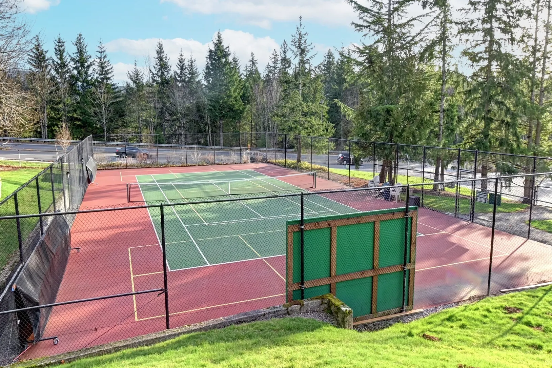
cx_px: 265
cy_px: 186
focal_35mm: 25
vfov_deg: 51.3
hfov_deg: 71.5
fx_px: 383
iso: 2000
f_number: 11
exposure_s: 1/125
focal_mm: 16
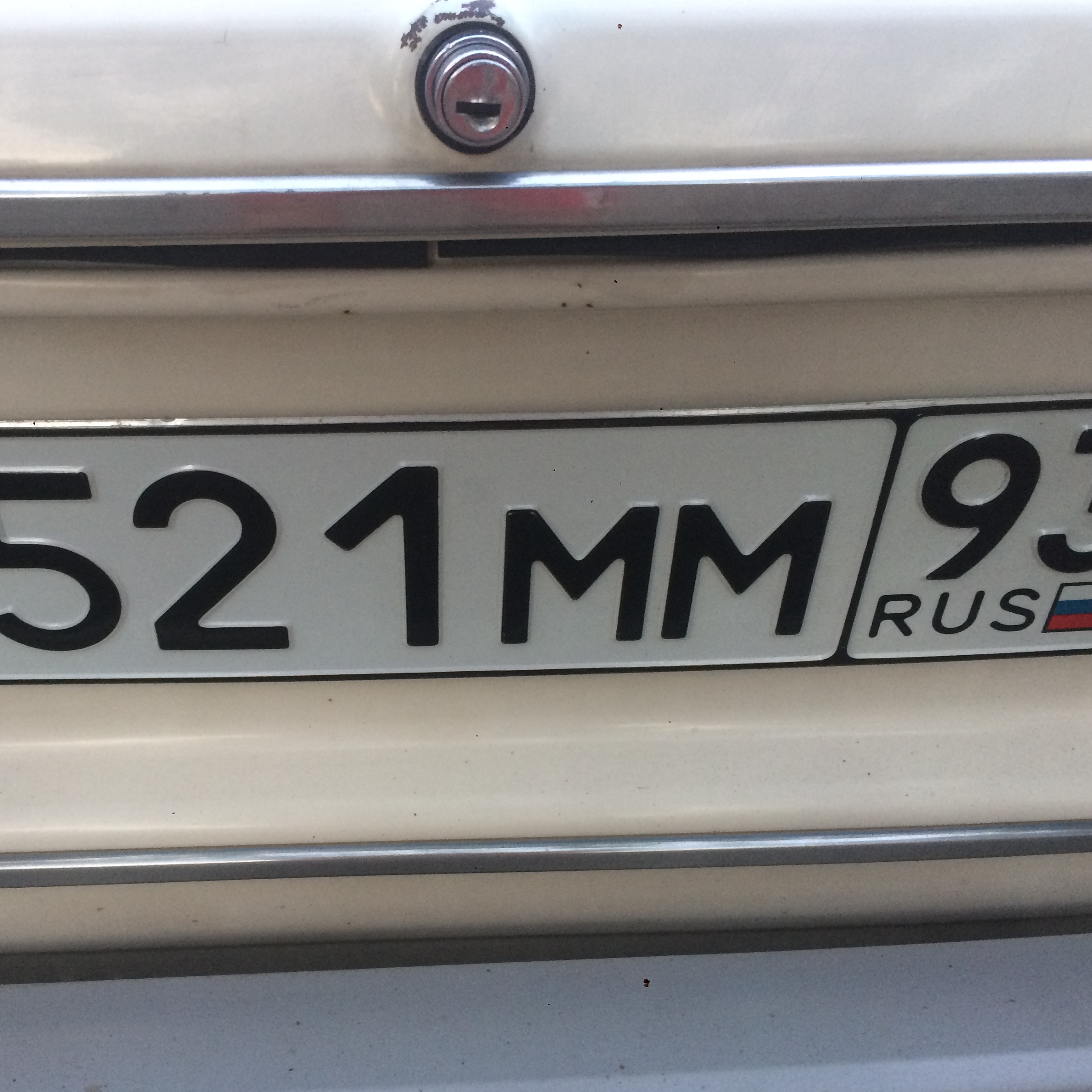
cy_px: 556
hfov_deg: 47.0
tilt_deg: -28.8
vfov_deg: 47.2
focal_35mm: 35
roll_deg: +0.4
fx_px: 1249
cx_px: 452
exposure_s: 1/33
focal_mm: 4.15
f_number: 2.2
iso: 160
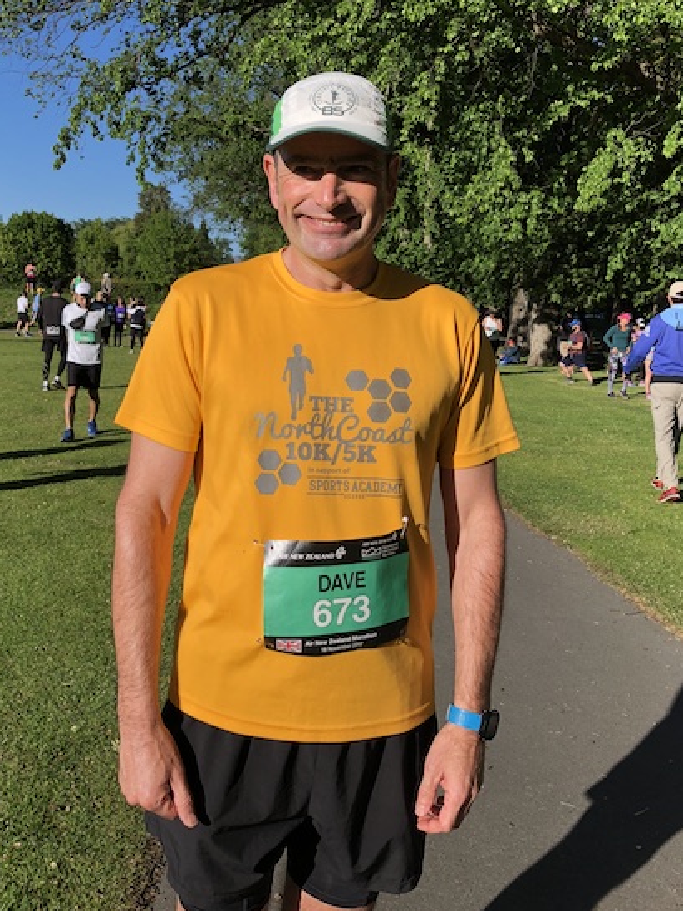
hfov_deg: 39.5
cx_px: 286
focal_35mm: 36
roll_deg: -4.5
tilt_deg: -2.5
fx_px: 947
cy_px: 364
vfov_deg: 51.0
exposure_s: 1/2000
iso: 20
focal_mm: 3.99
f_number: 1.8
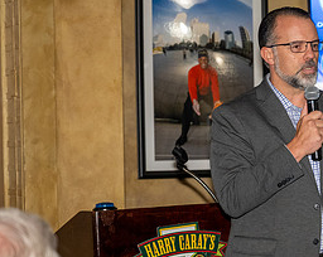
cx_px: 328
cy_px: 139
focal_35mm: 149
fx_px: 1422
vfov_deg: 10.3
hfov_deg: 12.8
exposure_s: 1/160
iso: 2500
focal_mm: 70
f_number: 4
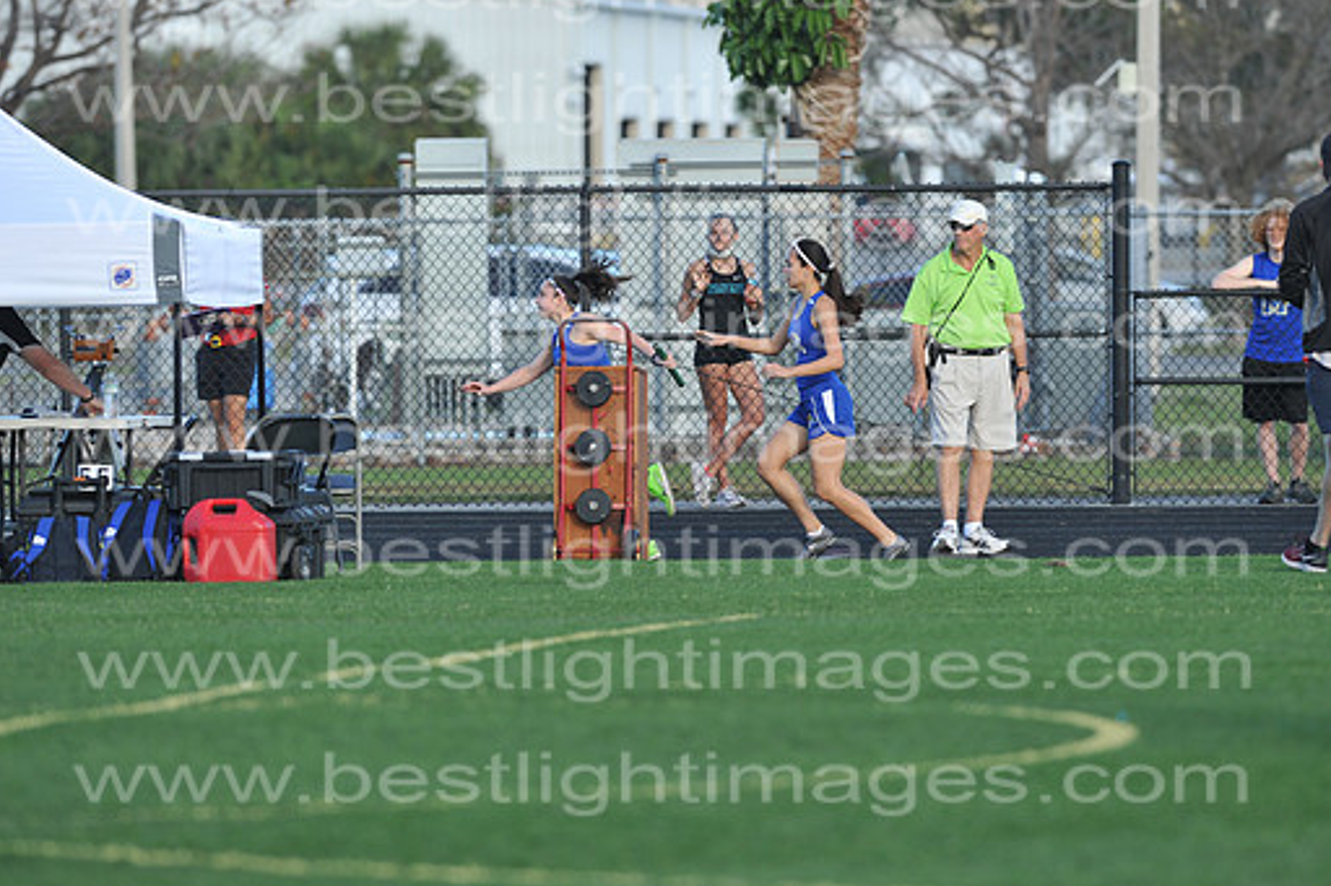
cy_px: 387
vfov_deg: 4.0
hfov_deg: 6.1
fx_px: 12566
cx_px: 663
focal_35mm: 340
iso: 320
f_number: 4.5
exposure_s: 1/800
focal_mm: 300
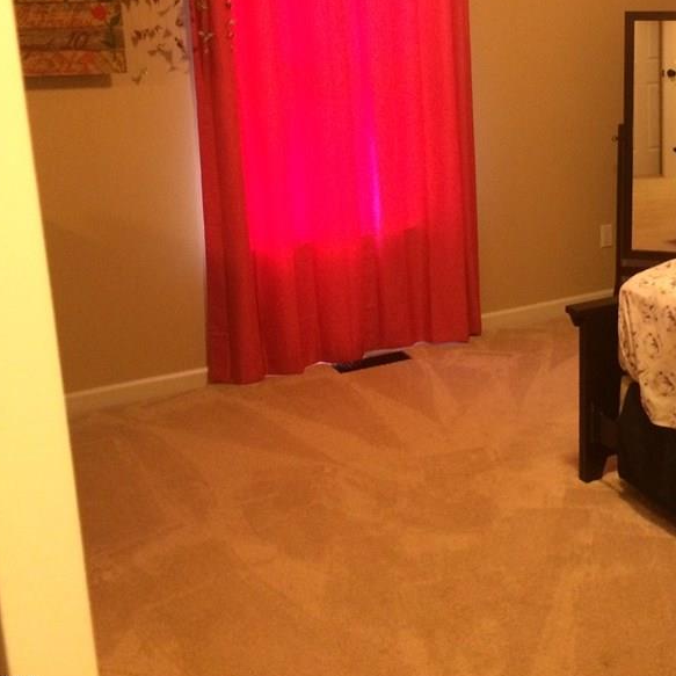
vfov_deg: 37.3
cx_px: 546
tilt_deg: -12.7
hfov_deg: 36.2
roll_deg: +0.9
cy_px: 248
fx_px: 994
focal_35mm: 45
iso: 320
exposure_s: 1/20
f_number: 2.2
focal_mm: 4.15
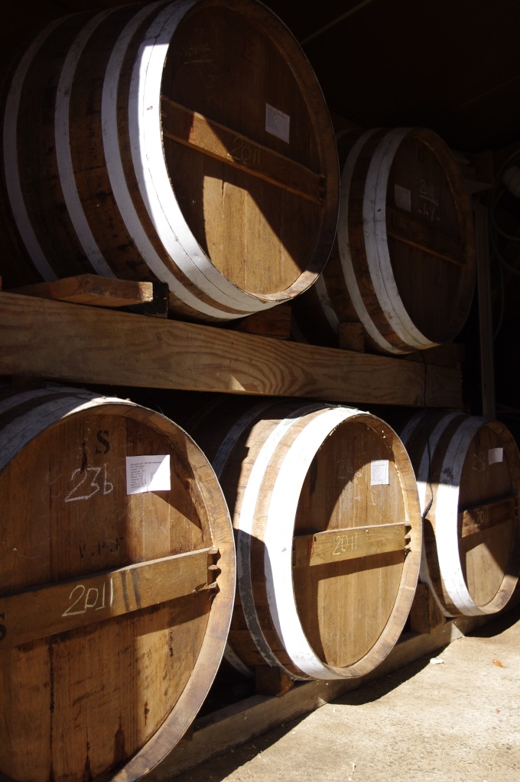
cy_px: 391
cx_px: 260
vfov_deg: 53.2
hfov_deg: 36.8
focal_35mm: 36
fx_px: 782
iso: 400
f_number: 4
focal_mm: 24.38
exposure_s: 1/1600
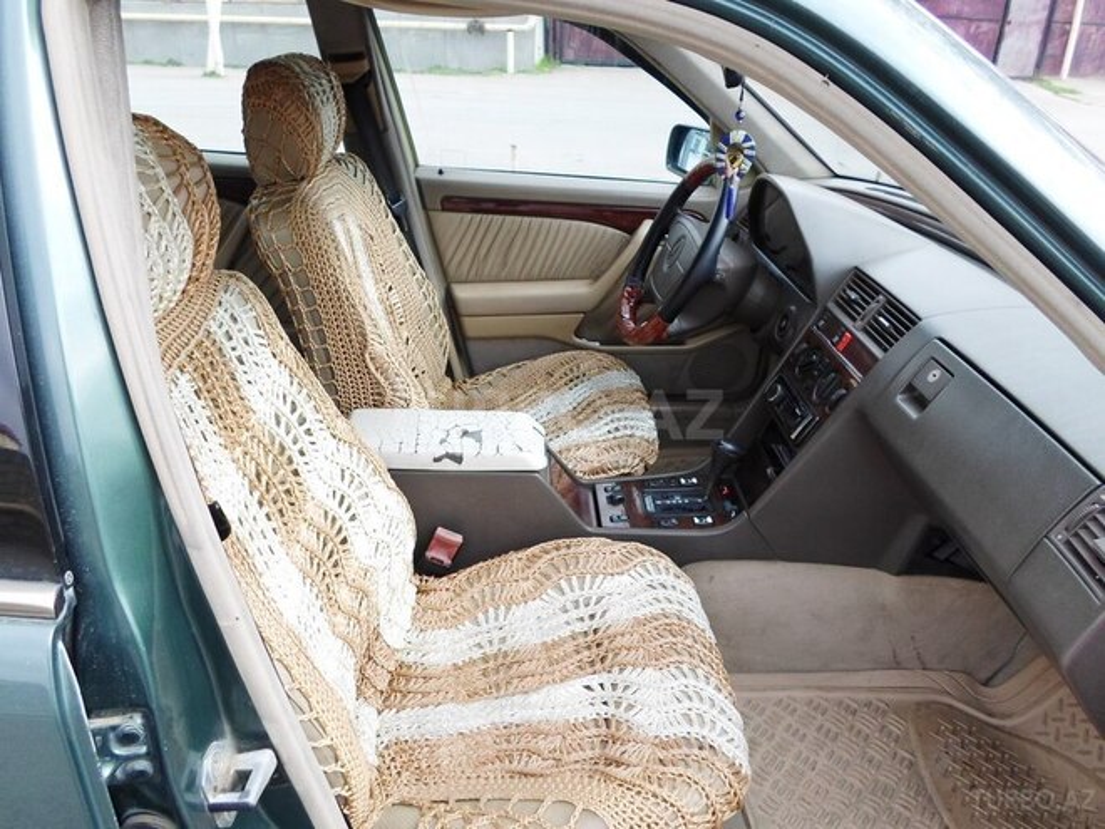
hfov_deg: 69.4
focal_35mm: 25
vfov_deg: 54.9
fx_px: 798
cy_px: 414
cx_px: 552
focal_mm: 4.5
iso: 80
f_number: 2.5
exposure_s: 1/250
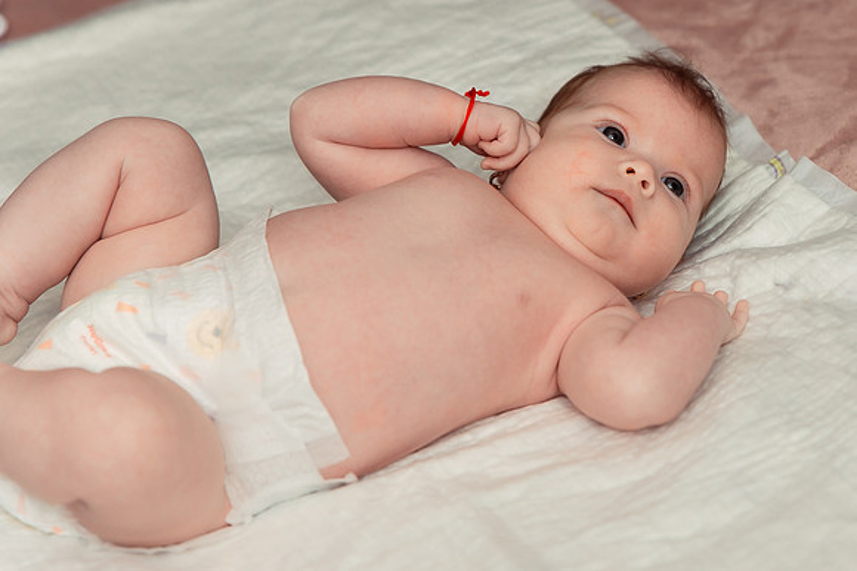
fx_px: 2441
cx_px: 628
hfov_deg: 19.8
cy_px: 208
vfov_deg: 13.3
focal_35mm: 103
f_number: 3.5
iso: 500
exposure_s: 1/250
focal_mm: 70
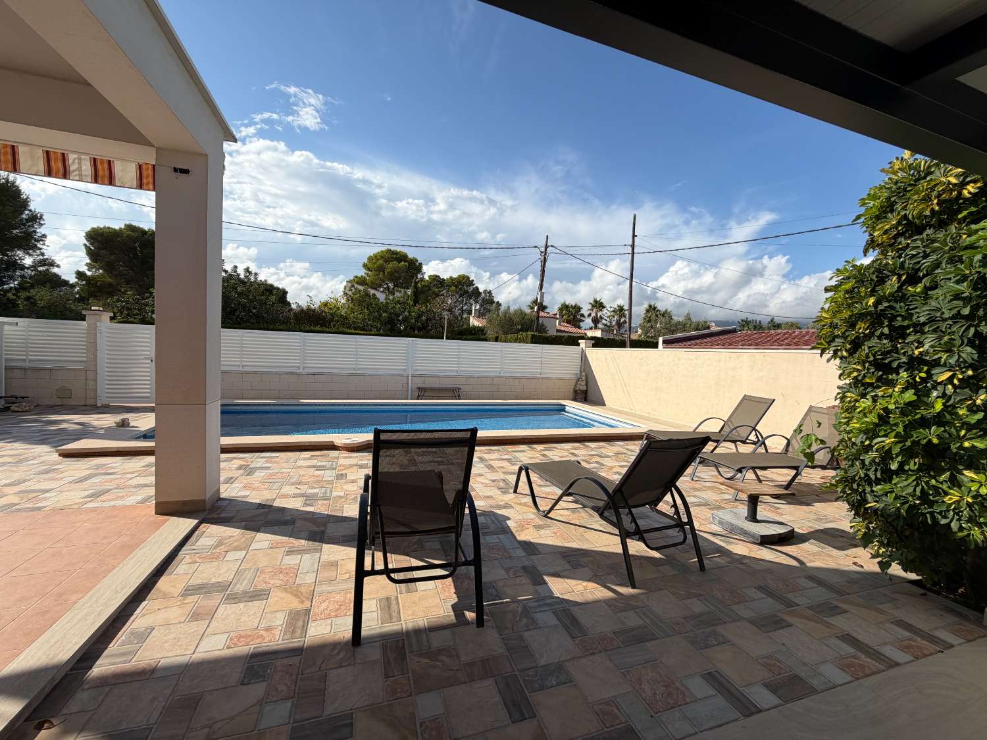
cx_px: 494
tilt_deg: -2.8
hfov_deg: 102.1
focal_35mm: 14
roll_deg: -3.4
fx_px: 399
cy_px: 370
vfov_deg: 85.7
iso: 20
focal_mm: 2.22
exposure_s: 1/1105
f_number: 2.2
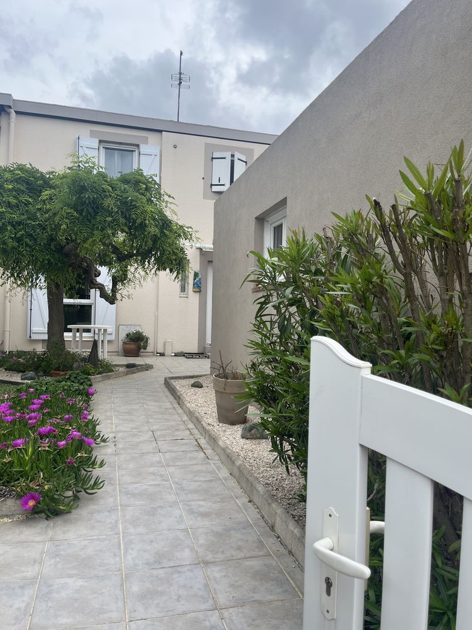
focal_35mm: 26
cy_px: 315
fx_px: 473
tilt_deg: -0.6
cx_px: 236
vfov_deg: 67.3
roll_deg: -1.0
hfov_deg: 53.1
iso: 50
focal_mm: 5.1
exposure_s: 1/1580
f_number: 1.6
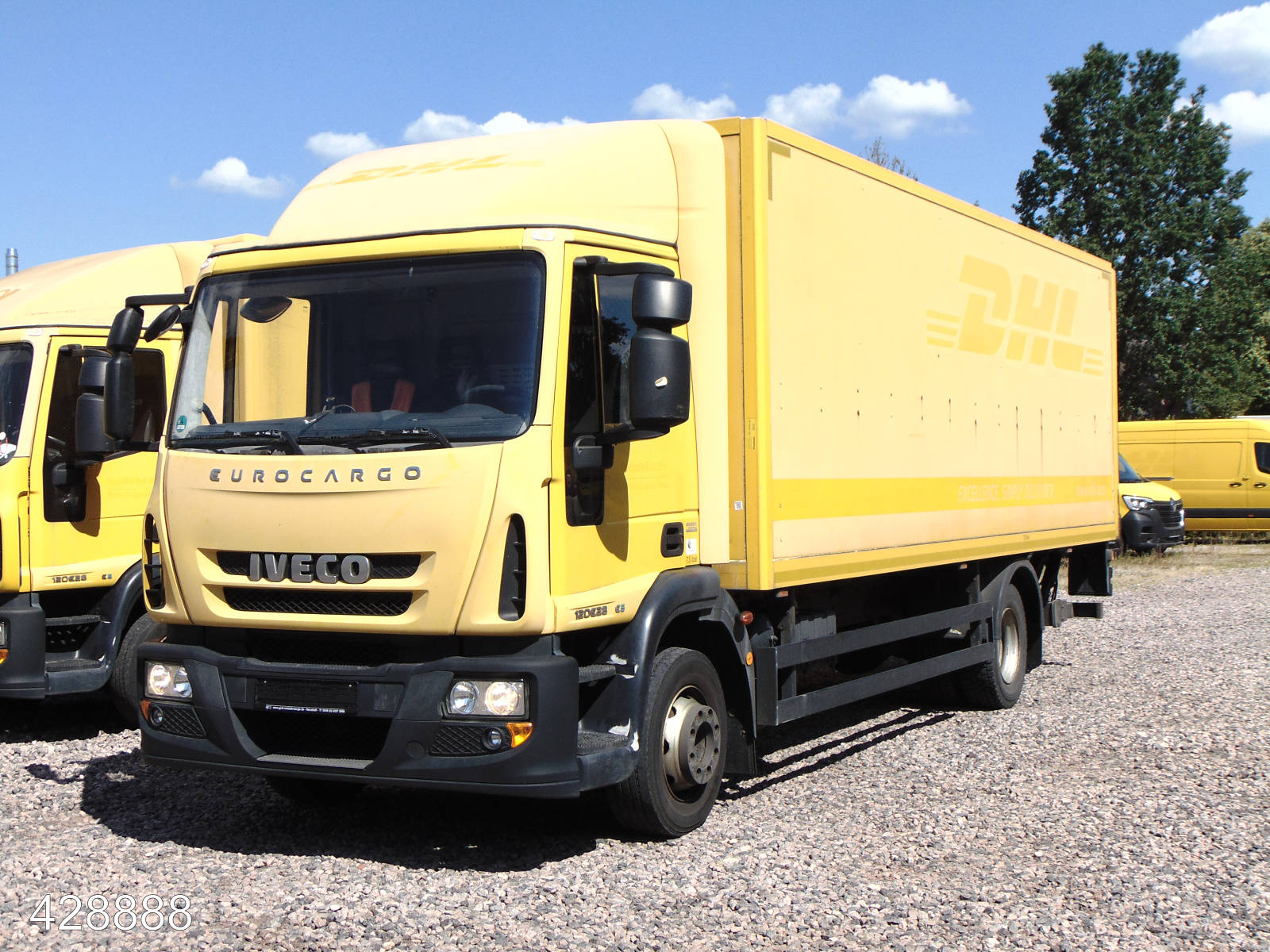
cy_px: 476
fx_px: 1834
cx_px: 635
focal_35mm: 50
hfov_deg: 38.2
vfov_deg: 29.1
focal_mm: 9
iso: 80
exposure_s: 1/250
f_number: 9
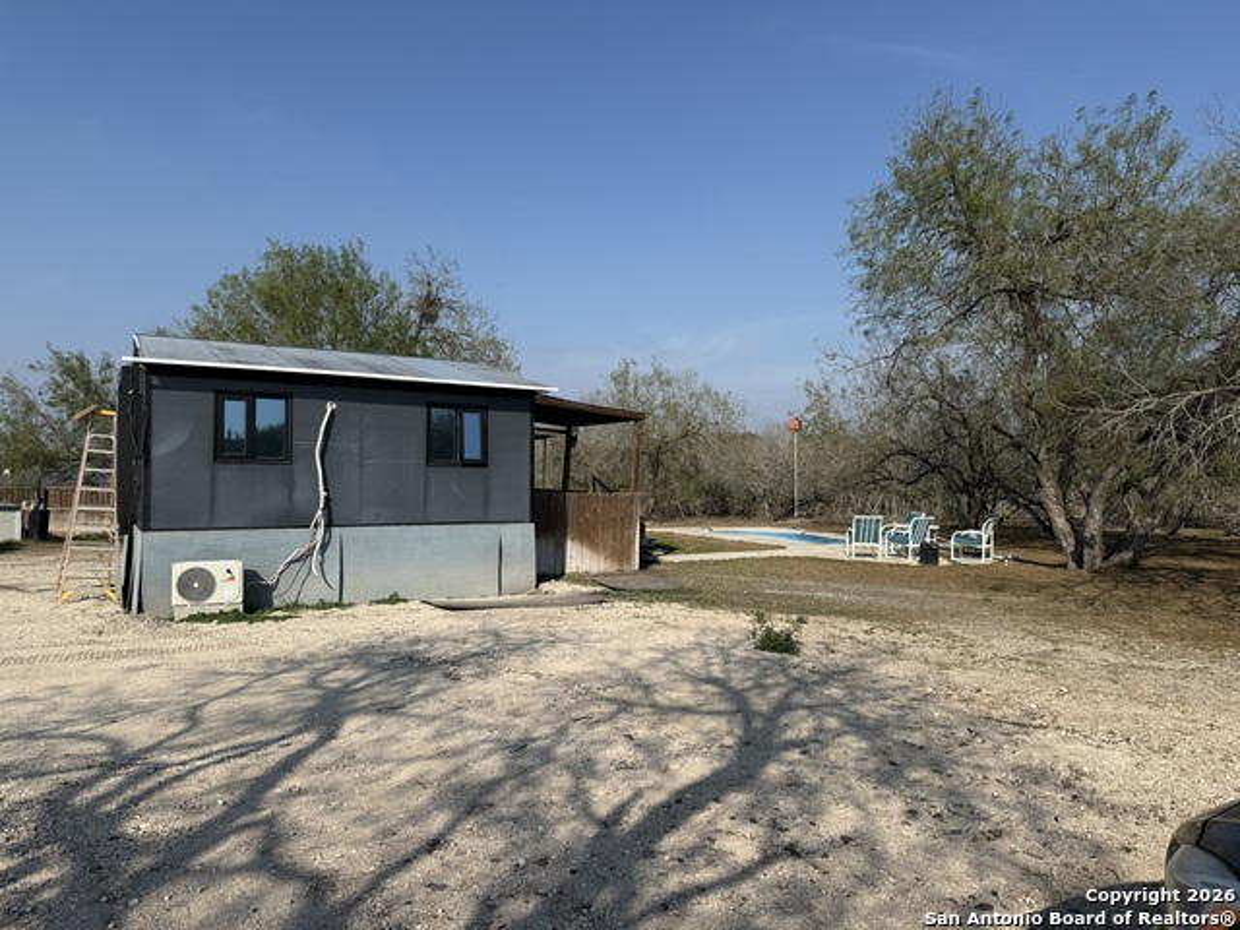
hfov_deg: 71.6
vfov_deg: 56.8
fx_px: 860
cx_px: 620
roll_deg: -2.0
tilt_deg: +0.5
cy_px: 465
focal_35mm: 24
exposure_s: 1/7353
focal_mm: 6.76
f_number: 1.78
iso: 80
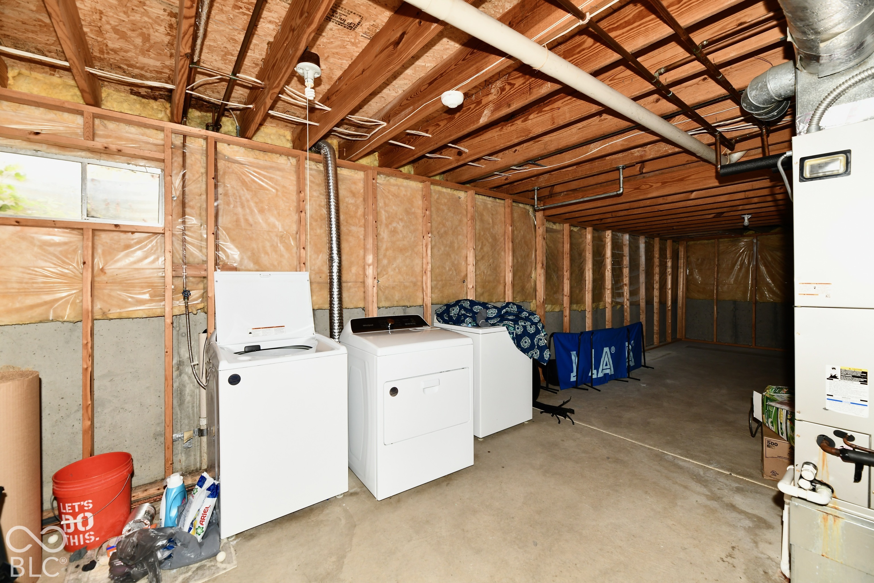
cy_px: 292
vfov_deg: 81.2
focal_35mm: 14
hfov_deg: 104.3
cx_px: 437
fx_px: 340
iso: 640
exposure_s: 1/60
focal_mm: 14
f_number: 6.3
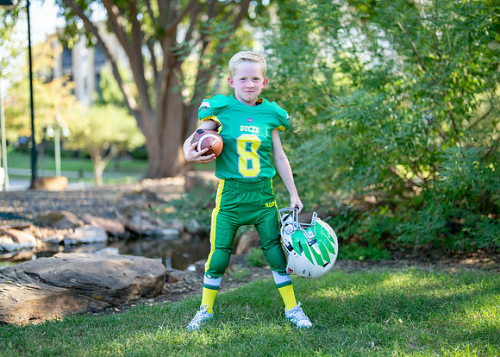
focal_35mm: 58
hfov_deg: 33.7
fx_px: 825
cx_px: 268
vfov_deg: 24.4
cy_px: 170
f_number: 1.2
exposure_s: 1/800
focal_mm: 50
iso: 100
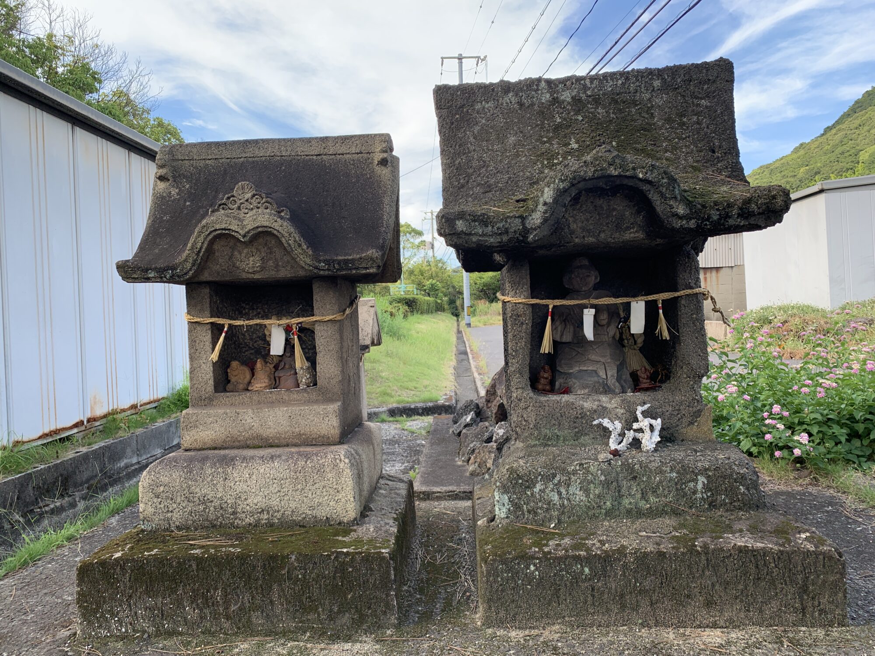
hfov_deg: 67.3
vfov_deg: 53.1
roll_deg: +3.3
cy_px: 328
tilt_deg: -3.5
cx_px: 438
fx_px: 657
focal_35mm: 26
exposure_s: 1/333
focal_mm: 4.25
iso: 25
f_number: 1.8
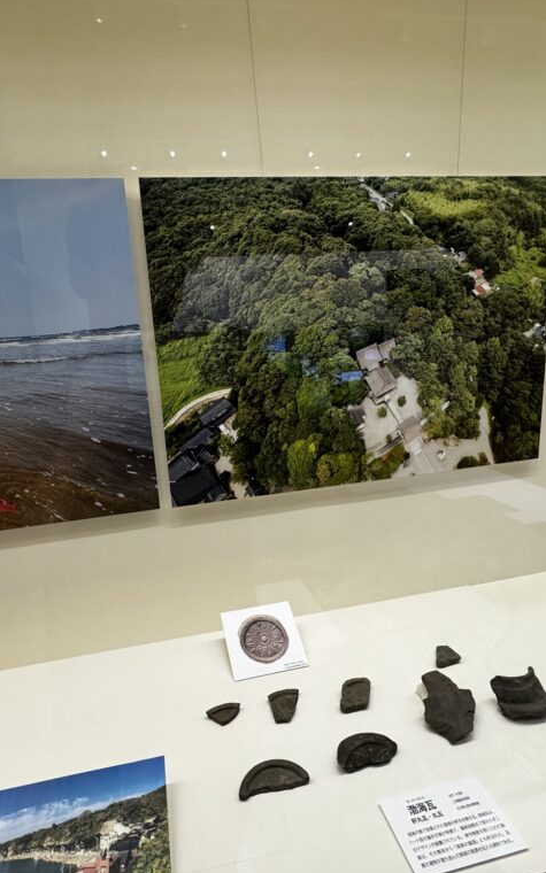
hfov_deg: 59.5
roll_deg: +4.4
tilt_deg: -11.5
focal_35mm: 20
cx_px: 238
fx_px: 476
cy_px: 436
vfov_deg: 85.1
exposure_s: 1/120
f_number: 2.2
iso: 250
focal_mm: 2.22
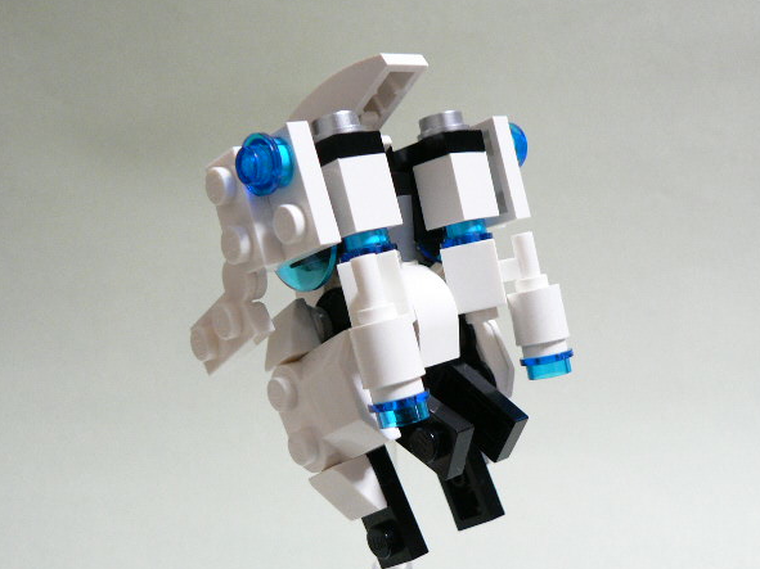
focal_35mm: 39
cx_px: 383
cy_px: 299
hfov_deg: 47.9
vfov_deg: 36.8
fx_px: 856
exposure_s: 1/15
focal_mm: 6
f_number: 2.8
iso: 200
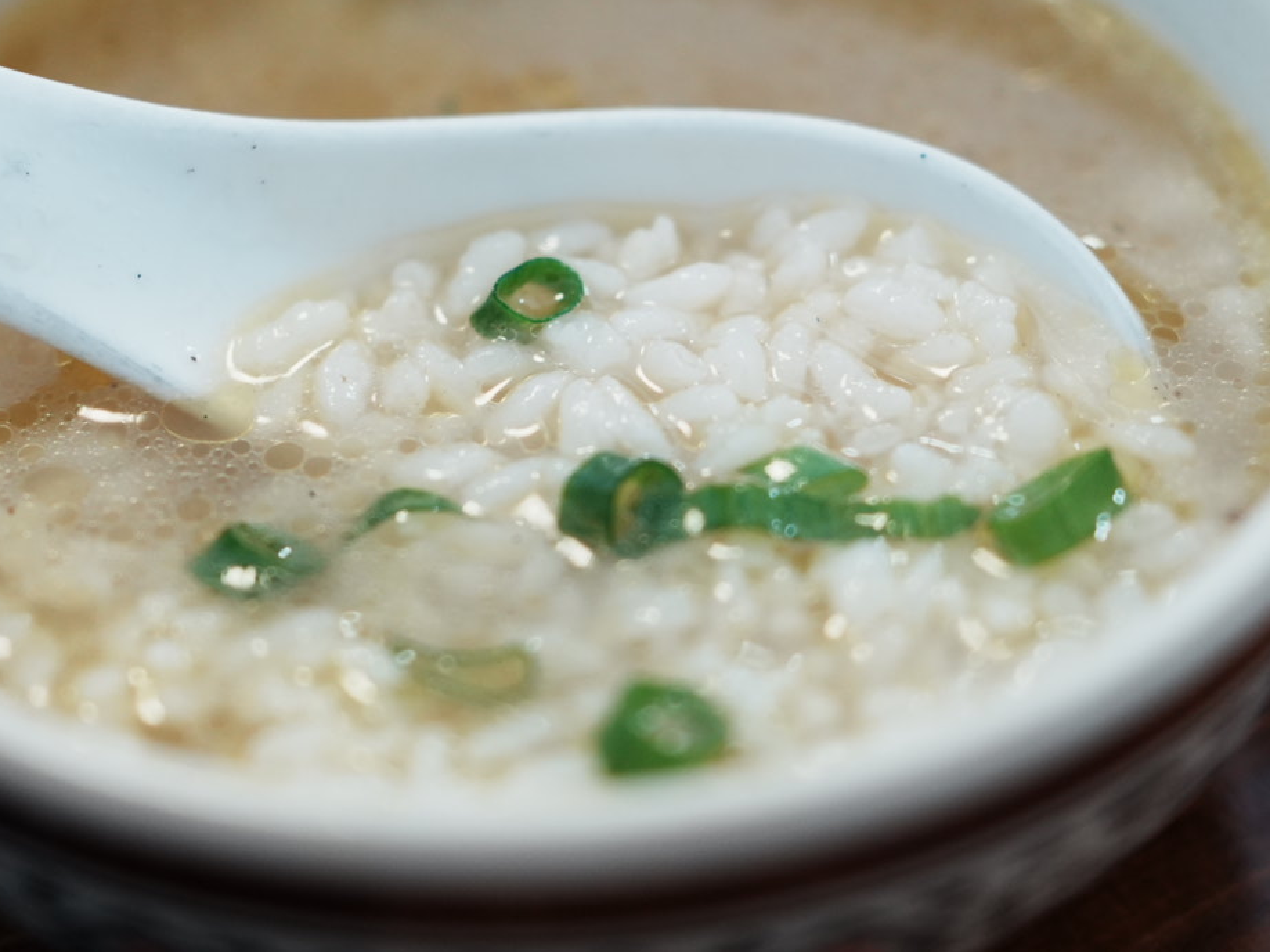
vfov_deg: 17.7
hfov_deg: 23.6
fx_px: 3044
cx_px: 618
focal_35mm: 83
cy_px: 346
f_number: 2.8
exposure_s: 1/80
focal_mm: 49
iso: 1250
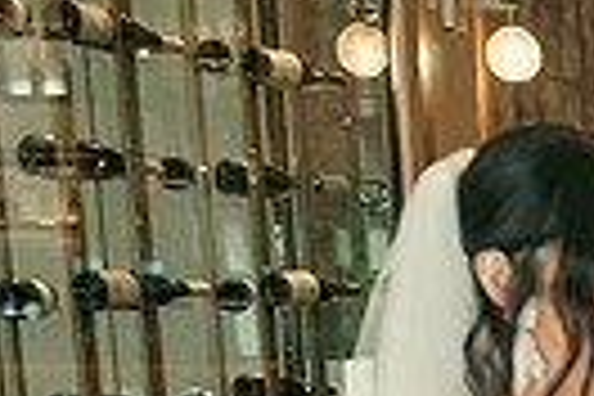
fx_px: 1963
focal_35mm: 119
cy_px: 776
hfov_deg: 14.2
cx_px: 1206
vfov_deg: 10.6
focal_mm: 27
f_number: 3.5
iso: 1600
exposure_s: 1/160
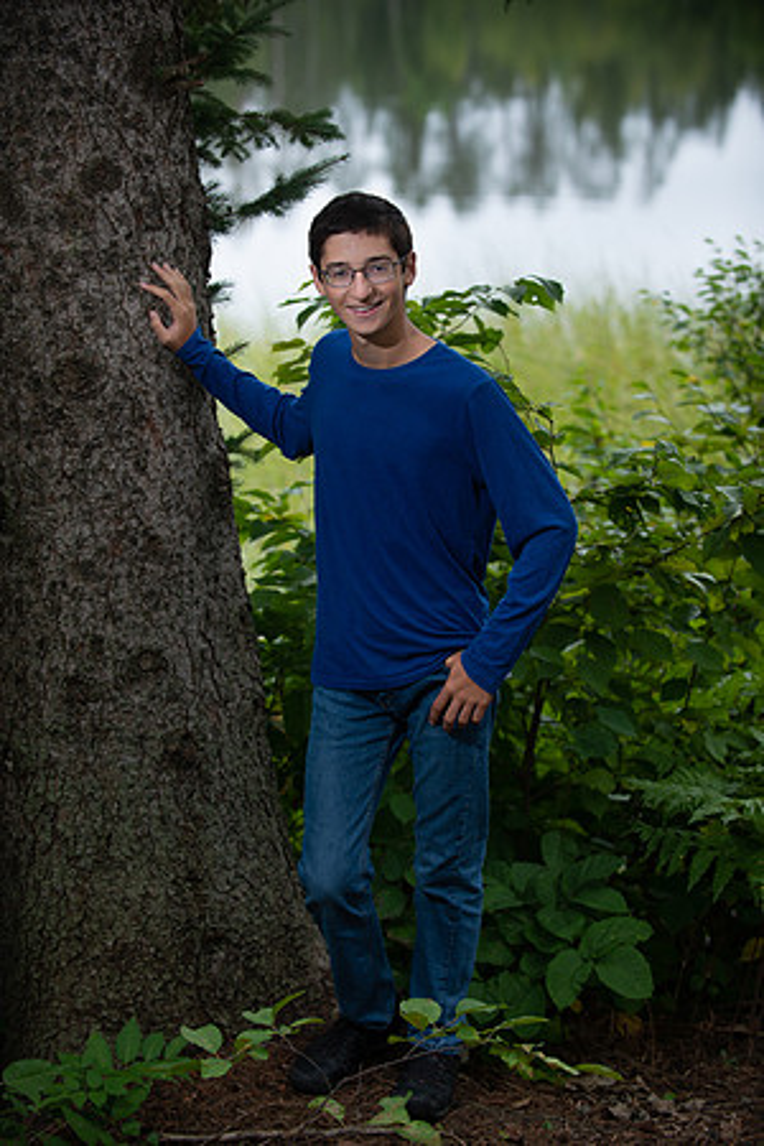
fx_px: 2546
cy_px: 573
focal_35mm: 80
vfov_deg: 25.4
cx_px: 382
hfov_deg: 17.1
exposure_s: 1/200
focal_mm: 80
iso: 100
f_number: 3.5
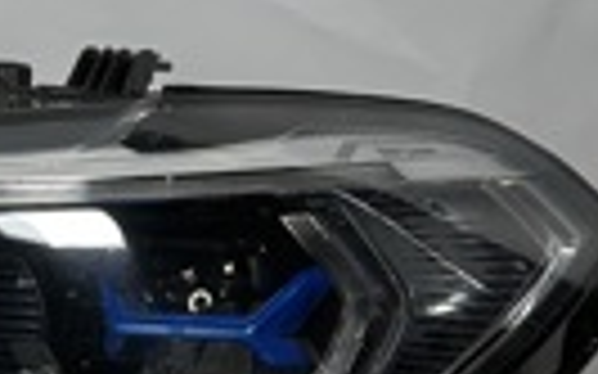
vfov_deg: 5.3
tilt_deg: -15.3
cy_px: 43
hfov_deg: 8.0
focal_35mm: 245
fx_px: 3991
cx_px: -769
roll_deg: +0.7
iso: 64
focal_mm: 6.86
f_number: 1.78
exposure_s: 1/100
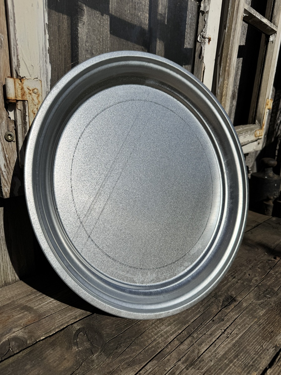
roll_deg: -2.9
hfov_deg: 56.8
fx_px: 260
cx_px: 140
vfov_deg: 71.6
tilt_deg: -18.1
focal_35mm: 24
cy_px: 188
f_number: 1.78
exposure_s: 1/20000
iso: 50
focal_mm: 6.76
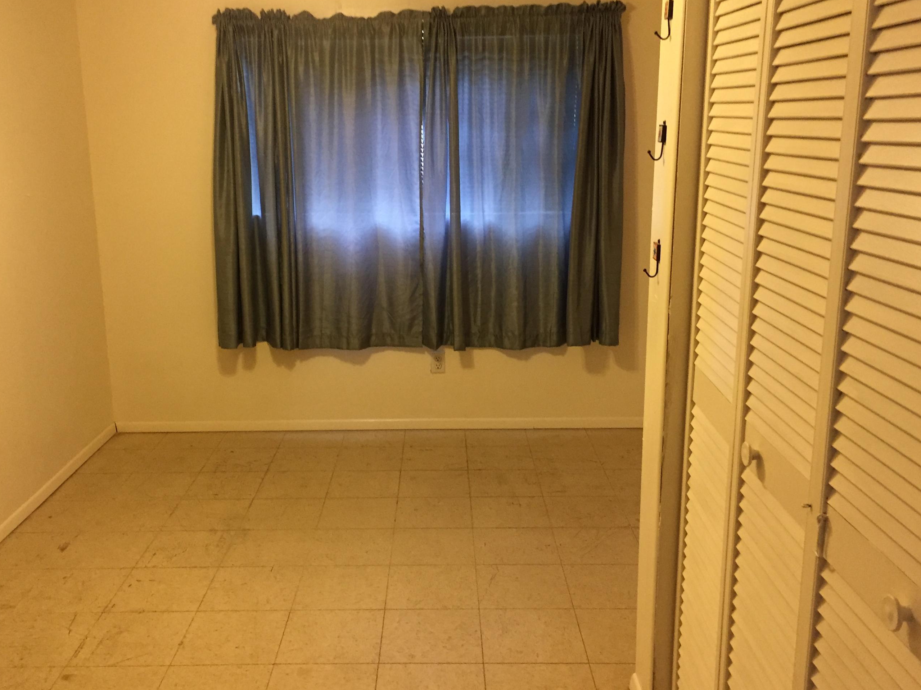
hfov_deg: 53.9
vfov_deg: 41.8
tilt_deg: -12.0
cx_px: 415
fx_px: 905
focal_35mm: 34
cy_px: 330
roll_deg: +0.0
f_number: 2.2
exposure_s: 1/30
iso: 200
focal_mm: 4.15
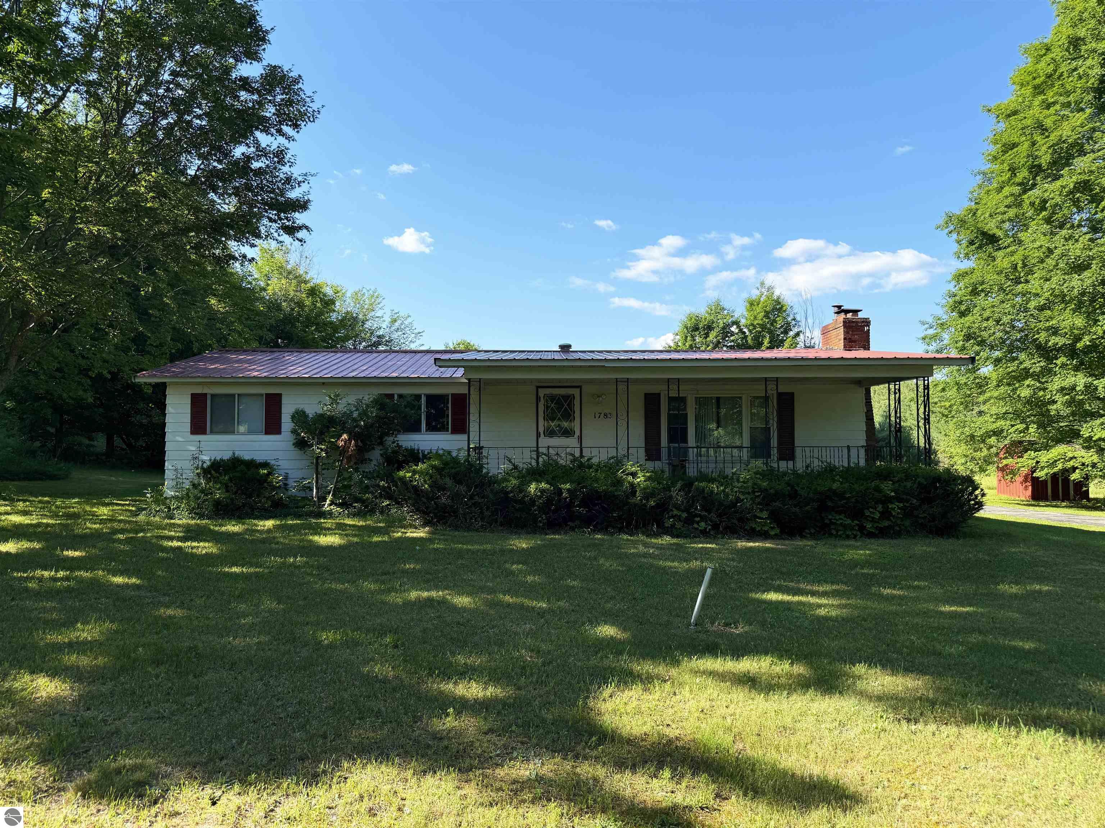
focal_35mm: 24
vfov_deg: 56.8
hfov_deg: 71.6
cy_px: 414
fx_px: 766
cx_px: 552
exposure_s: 1/2445
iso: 80
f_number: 1.78
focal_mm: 6.76
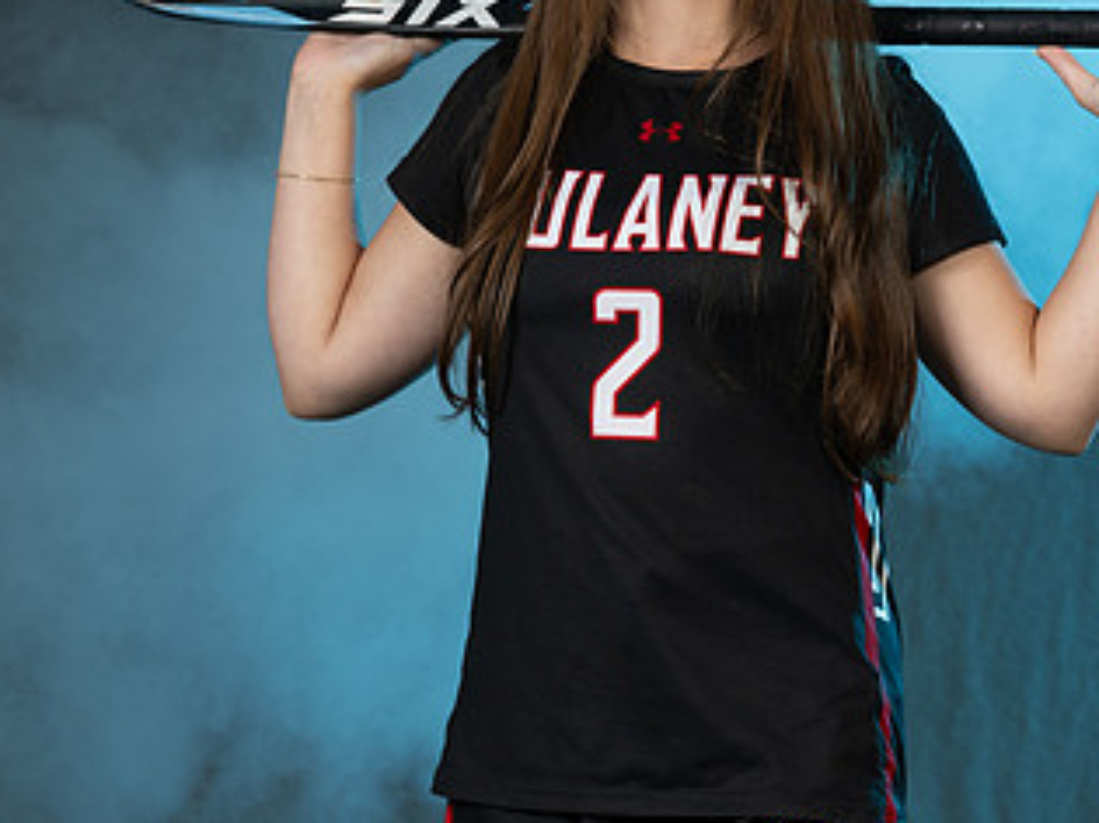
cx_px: 680
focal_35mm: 245
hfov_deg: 8.1
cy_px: 266
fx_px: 7775
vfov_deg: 6.1
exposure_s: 1/125
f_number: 5.6
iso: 80
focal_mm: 96
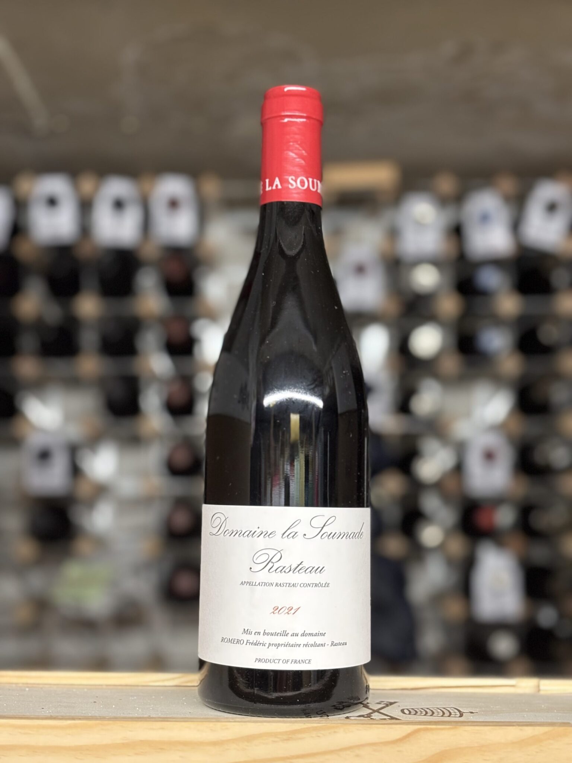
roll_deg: +0.4
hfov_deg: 28.0
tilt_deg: +6.1
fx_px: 1146
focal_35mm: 52
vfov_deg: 36.8
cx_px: 286
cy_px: 382
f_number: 1.6
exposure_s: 1/33
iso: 160
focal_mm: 5.96
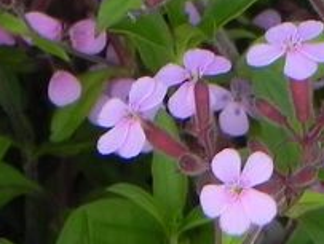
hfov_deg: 2.3
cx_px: 226
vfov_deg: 1.7
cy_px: -368
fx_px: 7970
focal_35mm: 850
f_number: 5
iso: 160
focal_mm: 28.8
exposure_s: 1/250
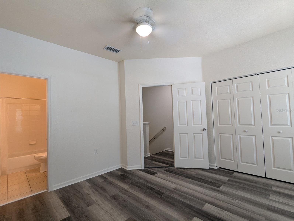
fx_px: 136
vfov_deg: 78.2
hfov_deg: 94.4
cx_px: 147
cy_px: 110
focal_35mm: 16
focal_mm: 2.35
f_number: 2.2
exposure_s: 1/24
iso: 68
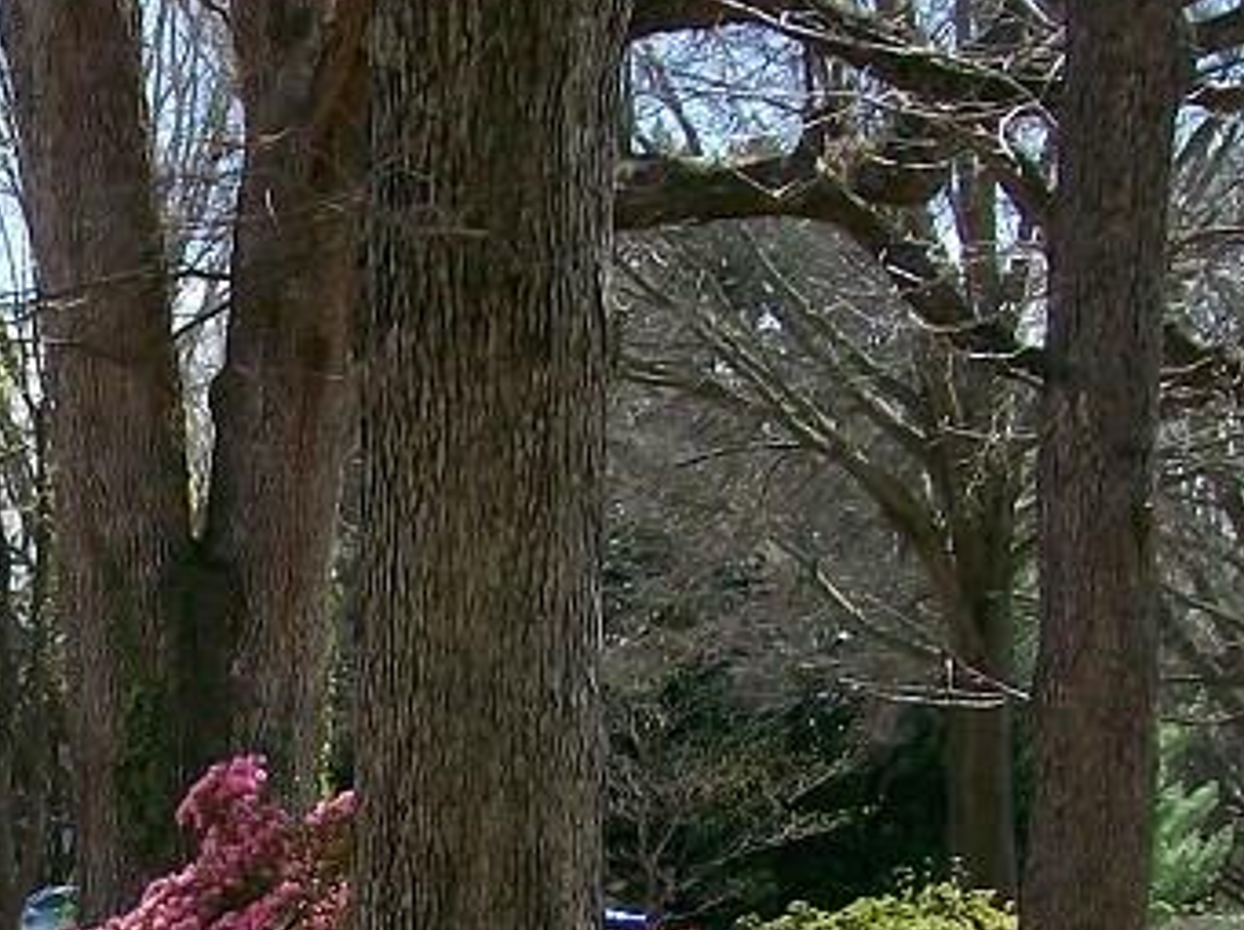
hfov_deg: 17.3
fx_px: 3877
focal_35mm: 108
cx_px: -270
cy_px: 1287
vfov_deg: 13.1
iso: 80
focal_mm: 6
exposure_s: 1/682
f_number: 2.7
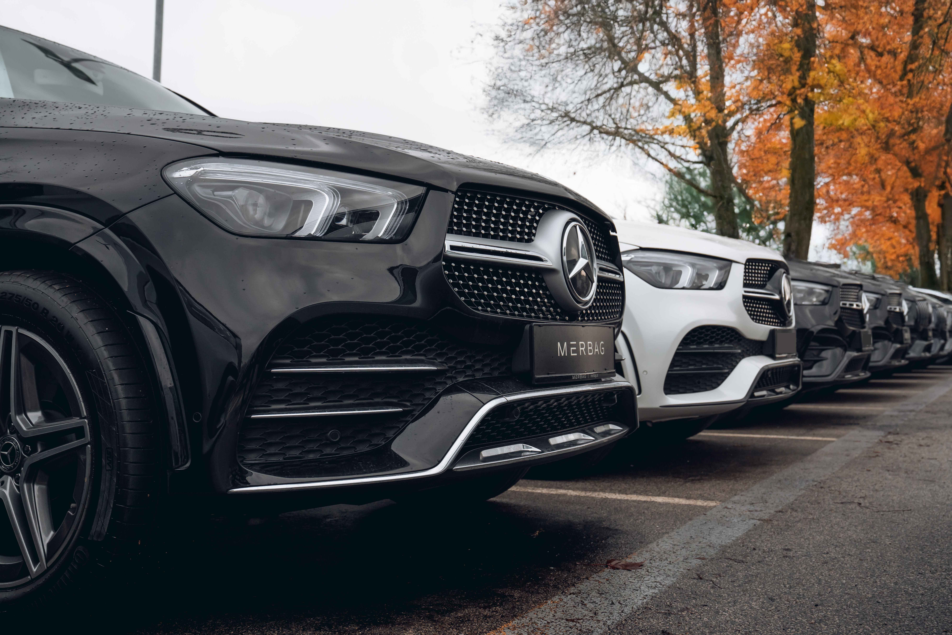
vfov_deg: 36.0
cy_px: 318
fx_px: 979
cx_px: 476
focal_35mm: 37
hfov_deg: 51.9
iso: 800
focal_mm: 37
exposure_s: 1/640
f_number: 5.6
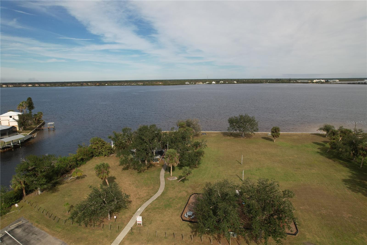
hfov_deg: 78.6
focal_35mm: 22
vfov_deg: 57.2
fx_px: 224
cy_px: 122
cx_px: 184
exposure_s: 1/80
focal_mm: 8.38
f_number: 2.8
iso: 100
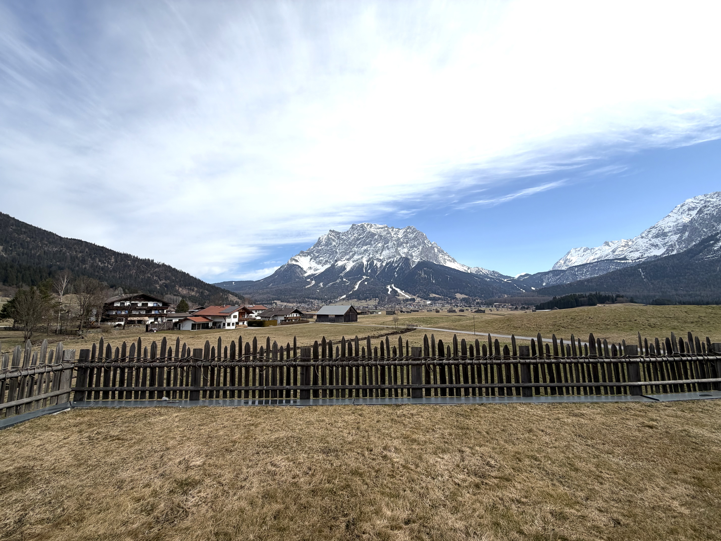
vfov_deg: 85.7
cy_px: 270
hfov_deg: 102.1
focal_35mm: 14
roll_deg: +0.3
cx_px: 360
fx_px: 292
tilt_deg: +6.9
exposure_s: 1/1285
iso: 20
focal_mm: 2.22
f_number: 2.2
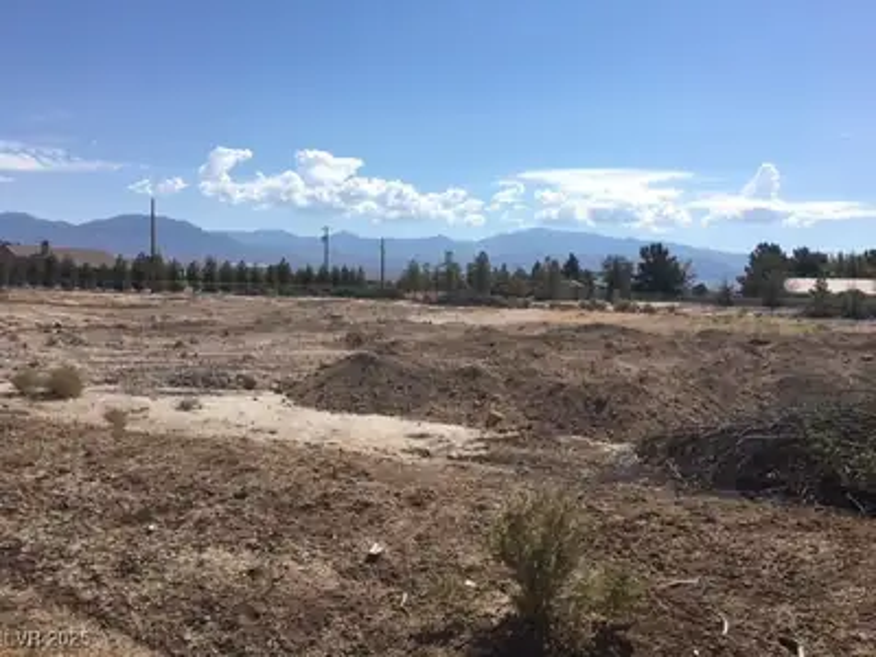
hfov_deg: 61.7
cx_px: 438
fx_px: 734
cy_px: 328
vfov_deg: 48.2
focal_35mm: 29
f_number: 2.2
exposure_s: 1/2262
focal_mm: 4.15
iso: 25
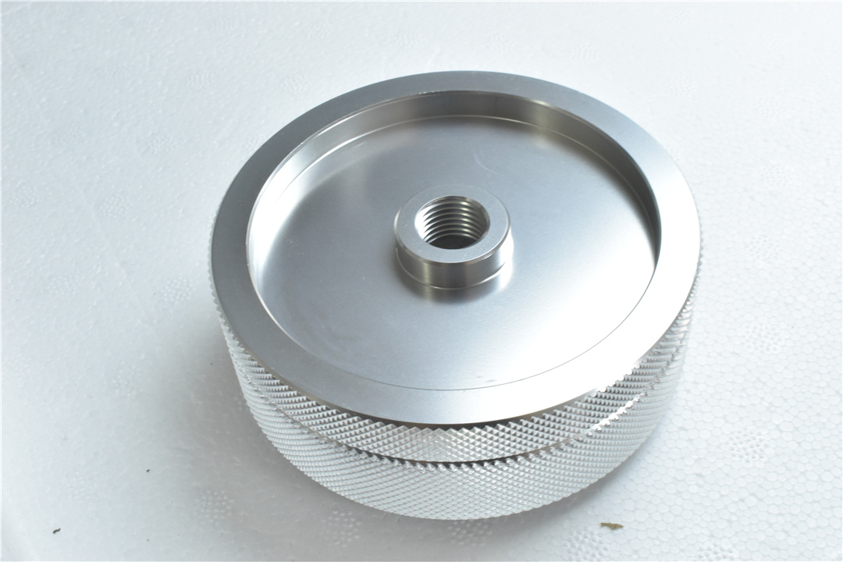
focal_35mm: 48
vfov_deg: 28.1
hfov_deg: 41.1
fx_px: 1124
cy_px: 281
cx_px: 422
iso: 1400
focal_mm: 32
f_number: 25
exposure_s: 1/50
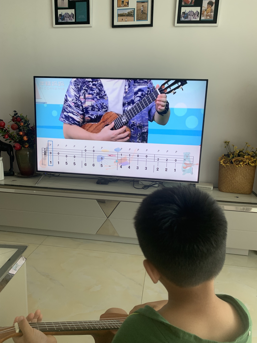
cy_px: 172
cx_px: 128
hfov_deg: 53.1
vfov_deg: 67.3
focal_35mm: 26
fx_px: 257
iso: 50
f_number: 1.8
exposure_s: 1/49
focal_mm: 4.25
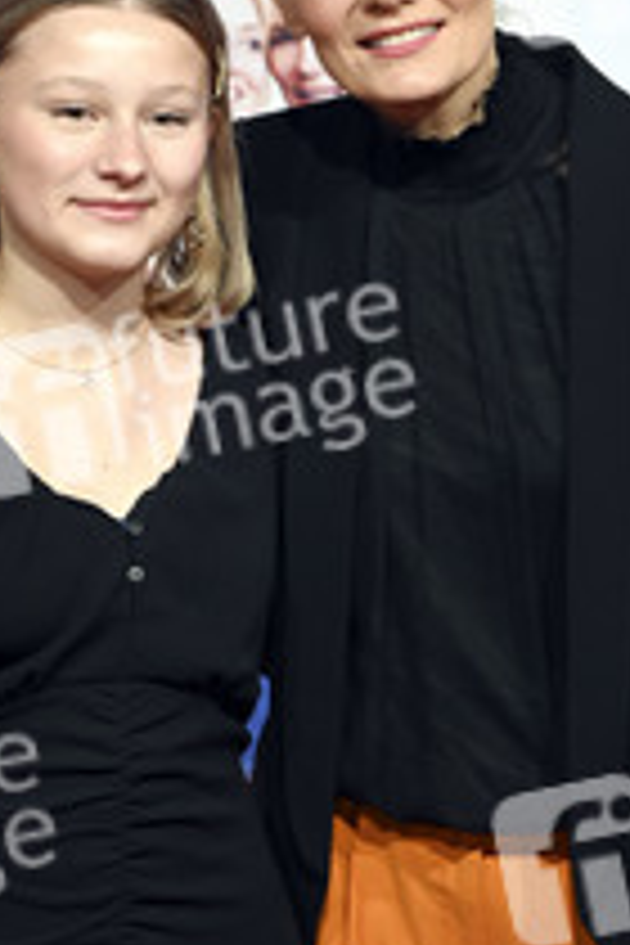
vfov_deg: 10.6
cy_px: 616
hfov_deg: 7.1
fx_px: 5092
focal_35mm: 194
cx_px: 315
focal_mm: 102
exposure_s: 1/200
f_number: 6.3
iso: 1250
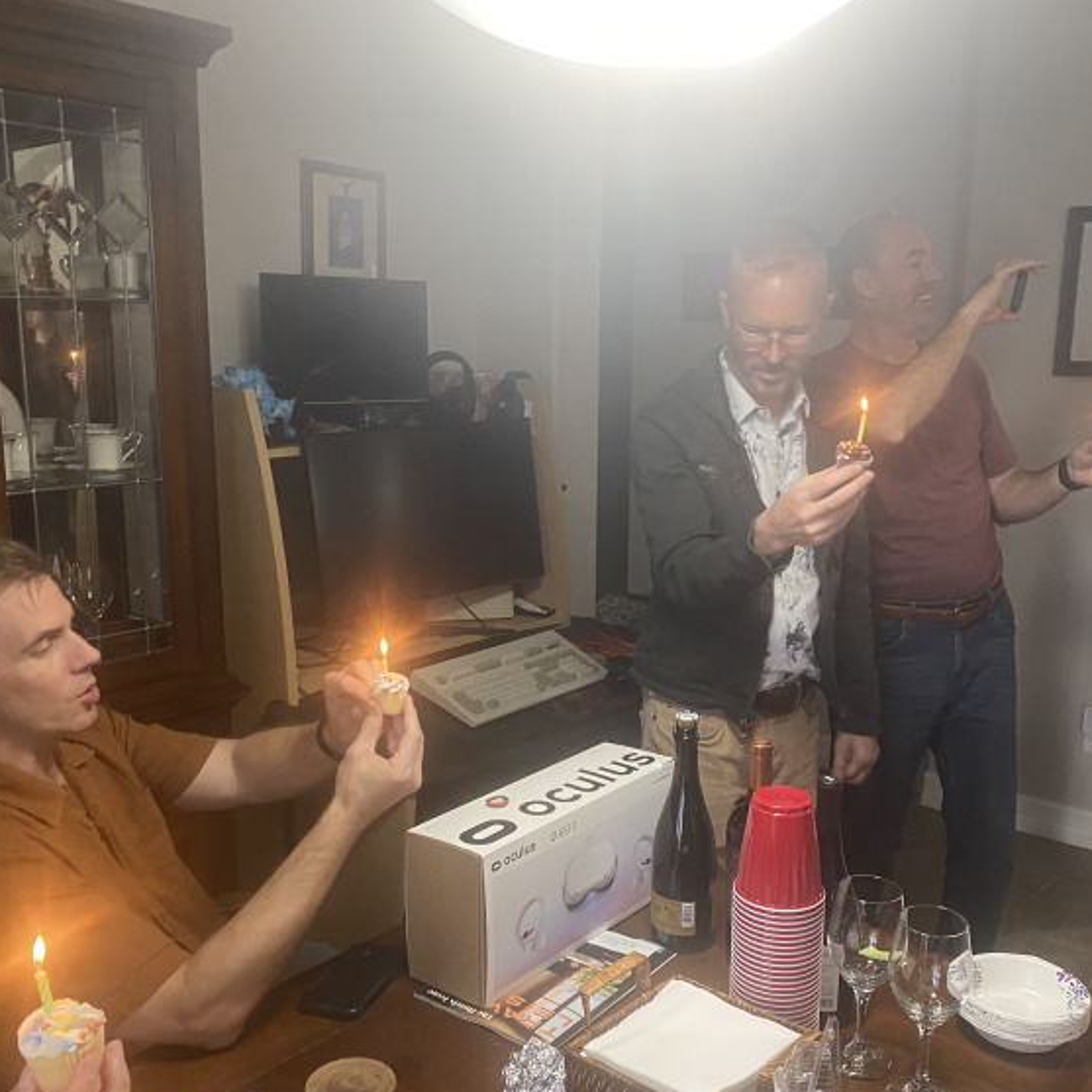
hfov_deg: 49.7
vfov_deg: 49.7
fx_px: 1178
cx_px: 586
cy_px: 580
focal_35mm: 33
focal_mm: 4.25
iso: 320
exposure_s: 1/60
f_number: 1.8
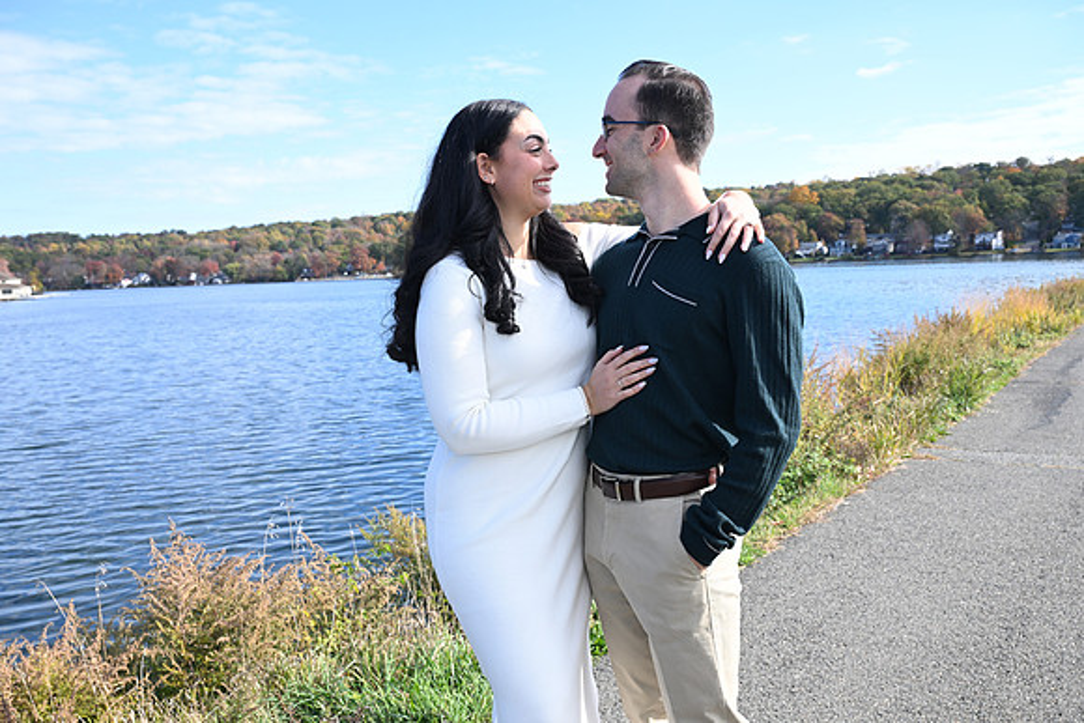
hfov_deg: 54.4
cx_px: 542
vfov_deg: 37.9
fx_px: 1054
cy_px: 362
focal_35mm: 35
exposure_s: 1/100
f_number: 8
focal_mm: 35
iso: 100
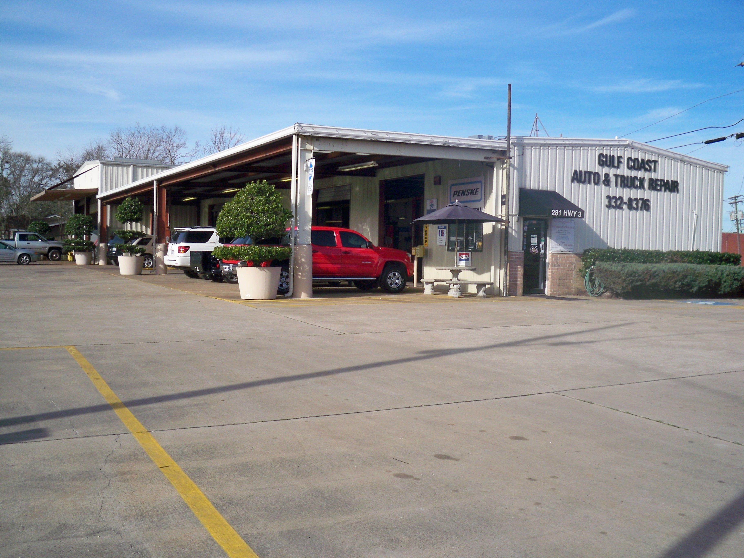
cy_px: 279
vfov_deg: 40.7
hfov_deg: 52.6
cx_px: 372
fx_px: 752
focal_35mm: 35
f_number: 4.7
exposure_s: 1/640
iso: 100
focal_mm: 6.3
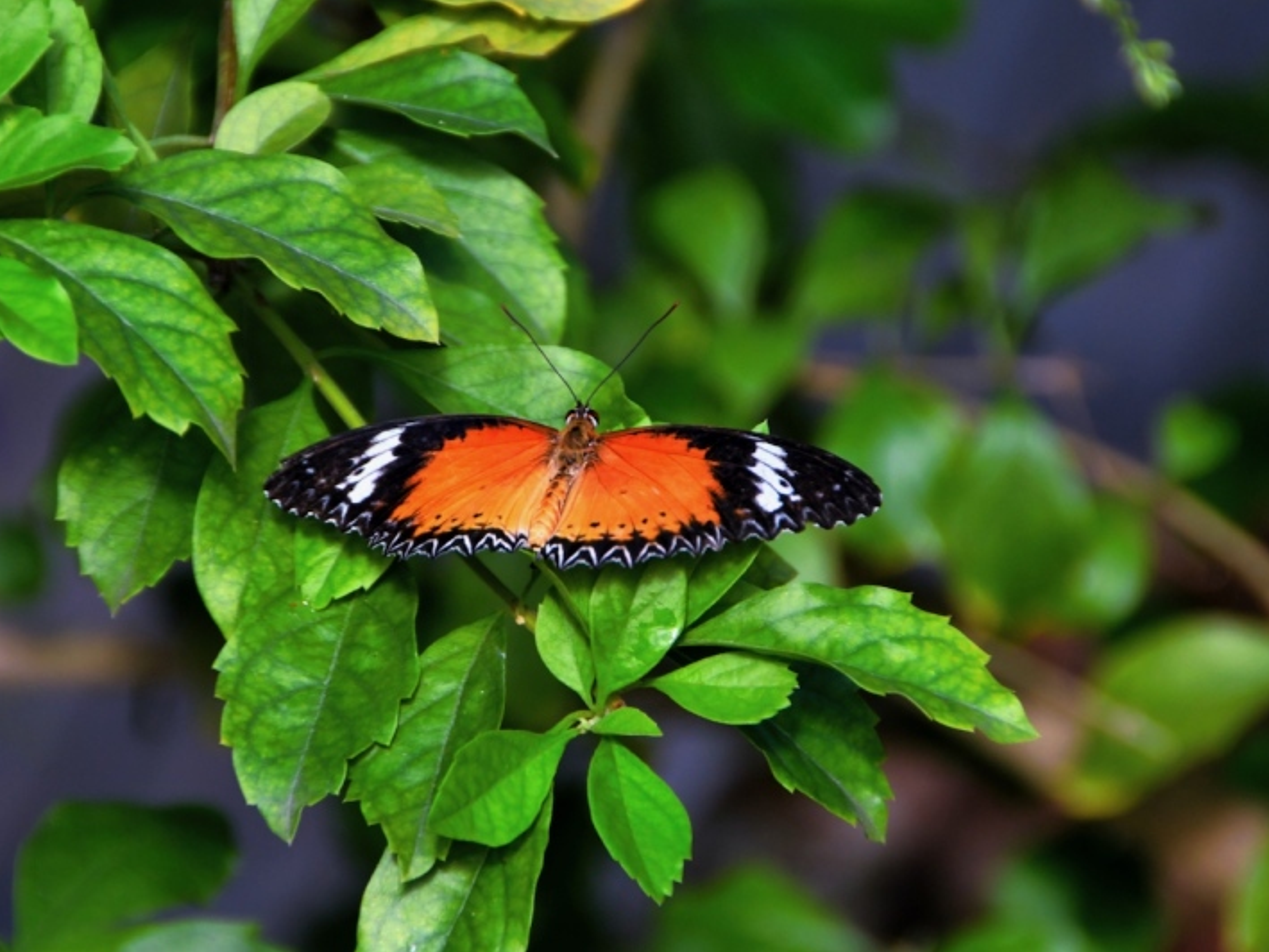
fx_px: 14923
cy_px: 476
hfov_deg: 4.9
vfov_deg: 3.7
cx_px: 558
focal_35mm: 407
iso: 800
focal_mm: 250
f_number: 6.3
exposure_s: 1/250
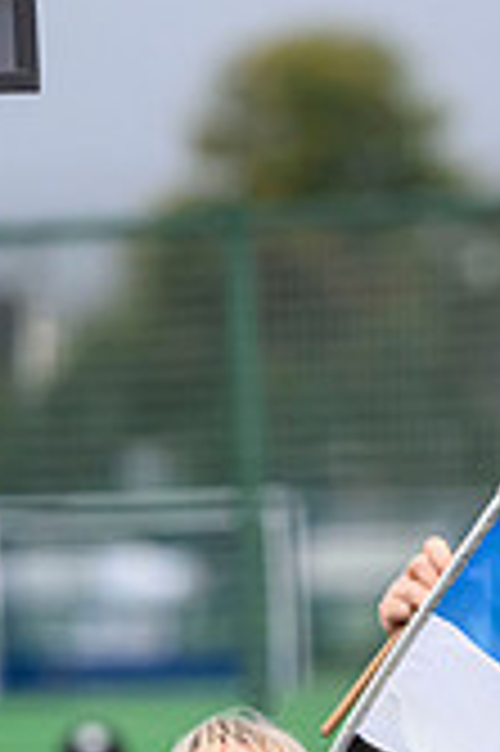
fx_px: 12609
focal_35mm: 604
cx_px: 1062
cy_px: 721
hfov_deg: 2.3
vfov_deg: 3.4
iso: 2000
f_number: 3.2
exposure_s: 1/2000
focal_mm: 140
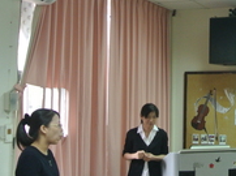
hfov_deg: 25.3
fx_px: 490
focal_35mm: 72
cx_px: 256
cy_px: 72
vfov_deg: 20.3
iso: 400
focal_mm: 10
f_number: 3.5
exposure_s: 1/30
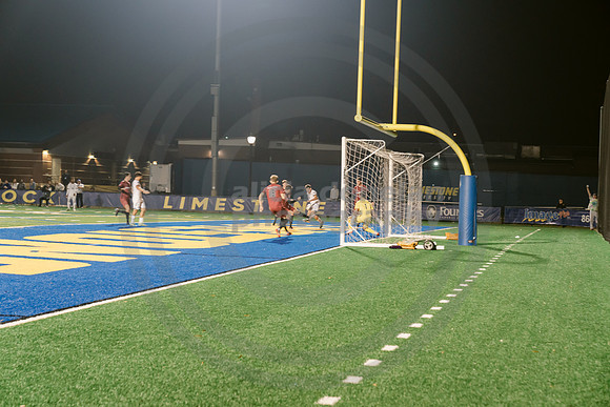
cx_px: 305
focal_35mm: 70
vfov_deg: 19.5
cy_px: 204
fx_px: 1186
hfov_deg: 28.8
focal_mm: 70
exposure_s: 1/160
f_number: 4
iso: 2500
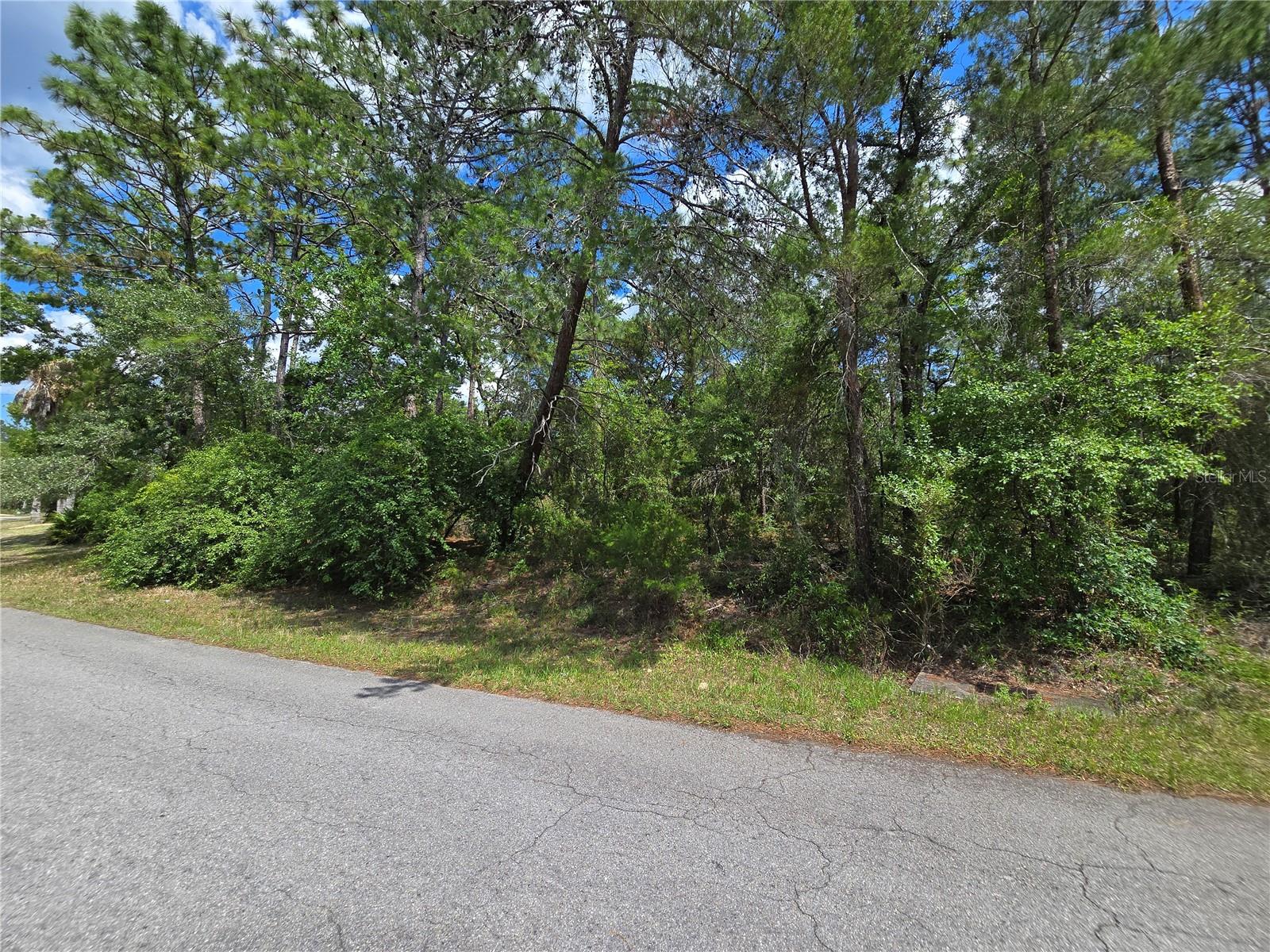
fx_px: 477
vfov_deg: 89.9
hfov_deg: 106.2
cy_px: 476
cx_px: 635
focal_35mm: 13
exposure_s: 1/1973
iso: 50
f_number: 2.2
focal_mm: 2.2
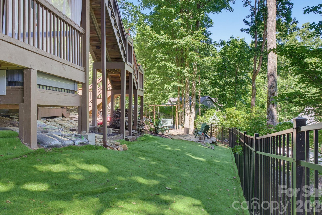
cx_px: 163
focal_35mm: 25
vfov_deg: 51.3
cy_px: 106
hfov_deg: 71.5
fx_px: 224
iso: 100
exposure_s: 1/4
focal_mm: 16
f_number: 8
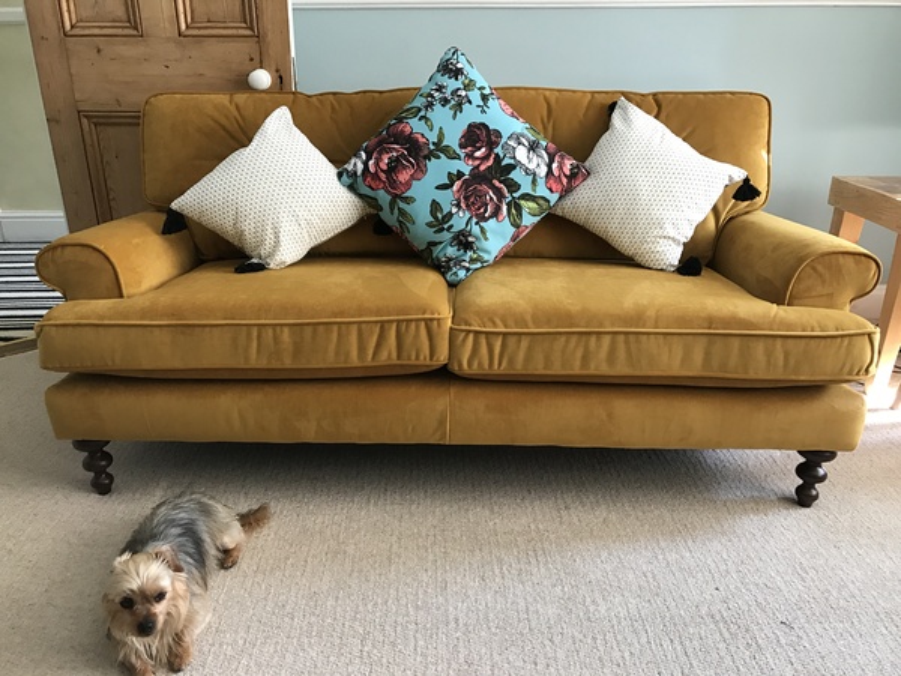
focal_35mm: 28
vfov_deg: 49.7
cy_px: 338
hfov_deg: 63.4
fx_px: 729
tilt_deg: -22.5
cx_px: 450
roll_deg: +0.5
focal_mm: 3.99
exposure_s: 1/33
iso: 40
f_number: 1.8
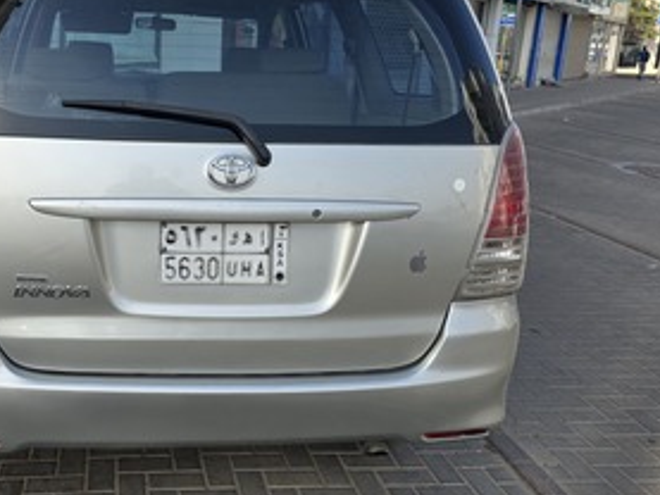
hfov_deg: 47.6
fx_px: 725
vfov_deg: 37.7
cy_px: 232
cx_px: 189
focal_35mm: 38
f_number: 1.7
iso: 12
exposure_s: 1/408
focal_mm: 6.3
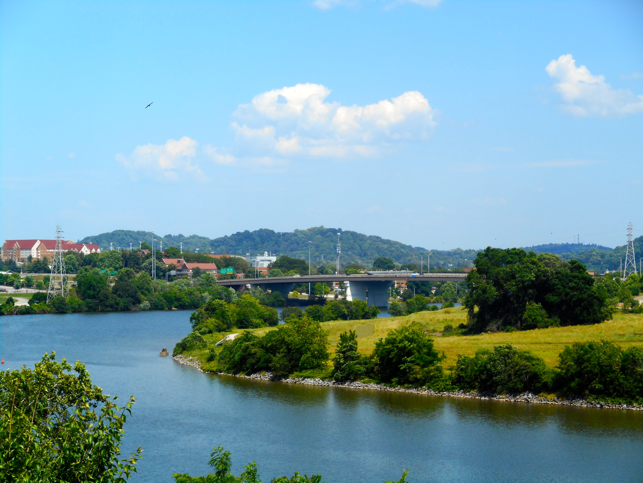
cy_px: 242
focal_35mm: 89
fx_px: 1653
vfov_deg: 16.6
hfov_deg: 22.0
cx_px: 322
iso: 80
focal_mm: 15.9
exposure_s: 1/400
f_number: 5.6
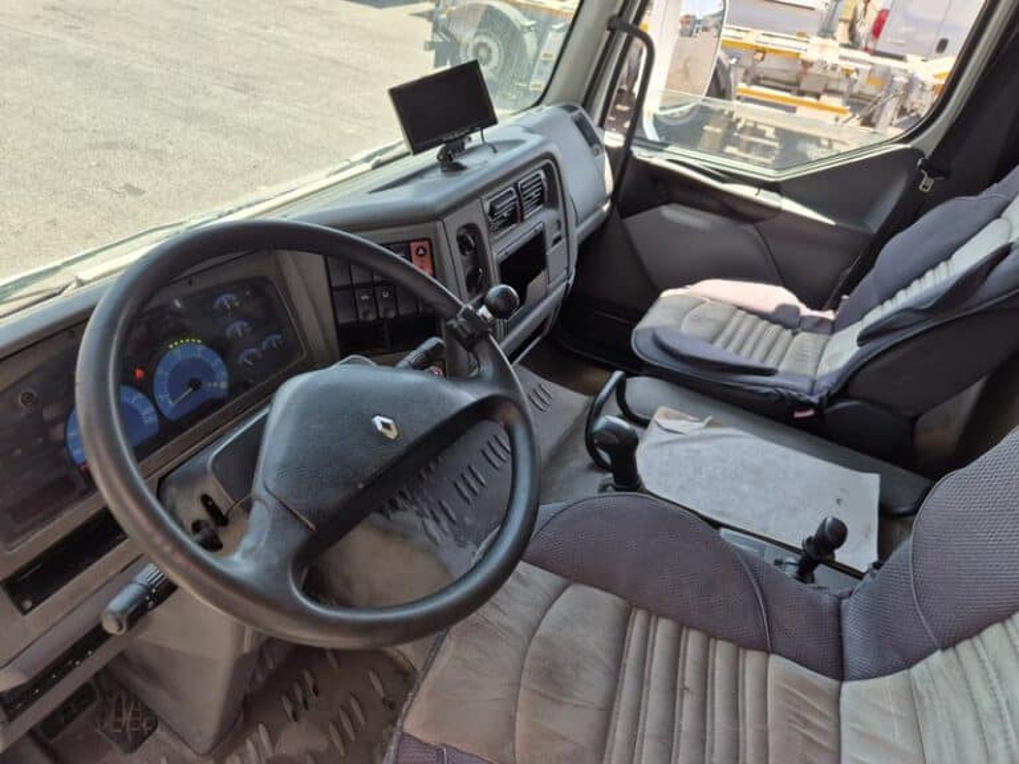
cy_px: 382
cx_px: 510
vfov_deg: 58.9
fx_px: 677
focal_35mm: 23
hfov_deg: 73.9
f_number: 1.8
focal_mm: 5.4
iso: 25
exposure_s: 1/314
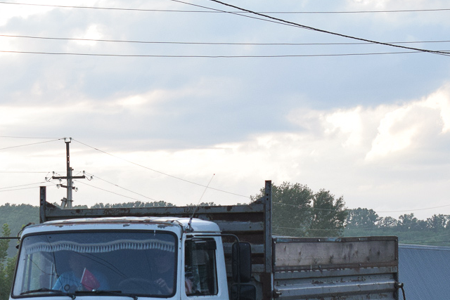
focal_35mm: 135
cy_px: 274
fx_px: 1688
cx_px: 110
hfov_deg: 15.1
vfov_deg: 10.1
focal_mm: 48
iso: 800
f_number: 6.3
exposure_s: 1/640
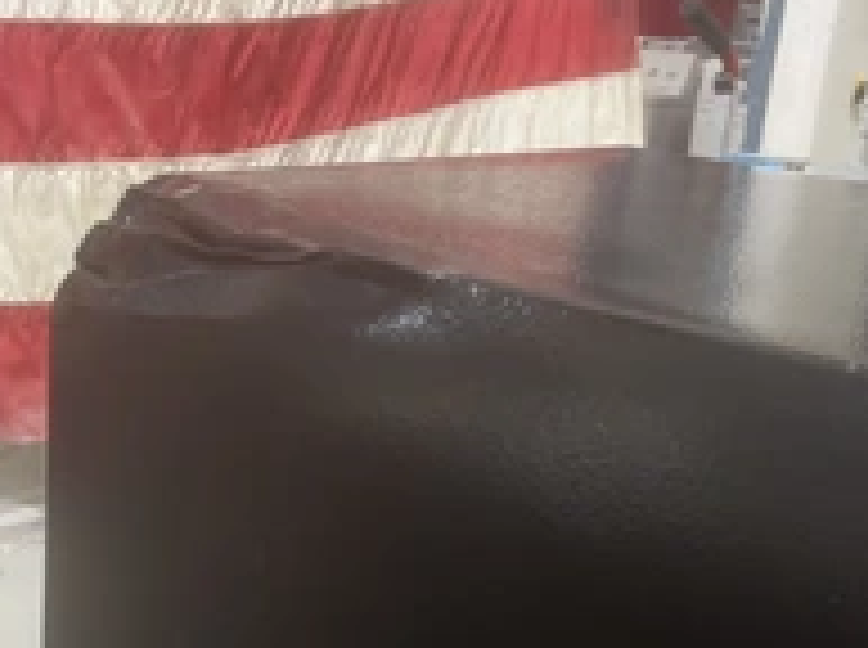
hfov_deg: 35.3
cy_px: 495
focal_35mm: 54
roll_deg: -4.6
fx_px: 1352
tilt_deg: -18.7
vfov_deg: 26.6
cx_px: 306
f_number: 1.6
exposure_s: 1/60
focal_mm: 5.1
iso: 200
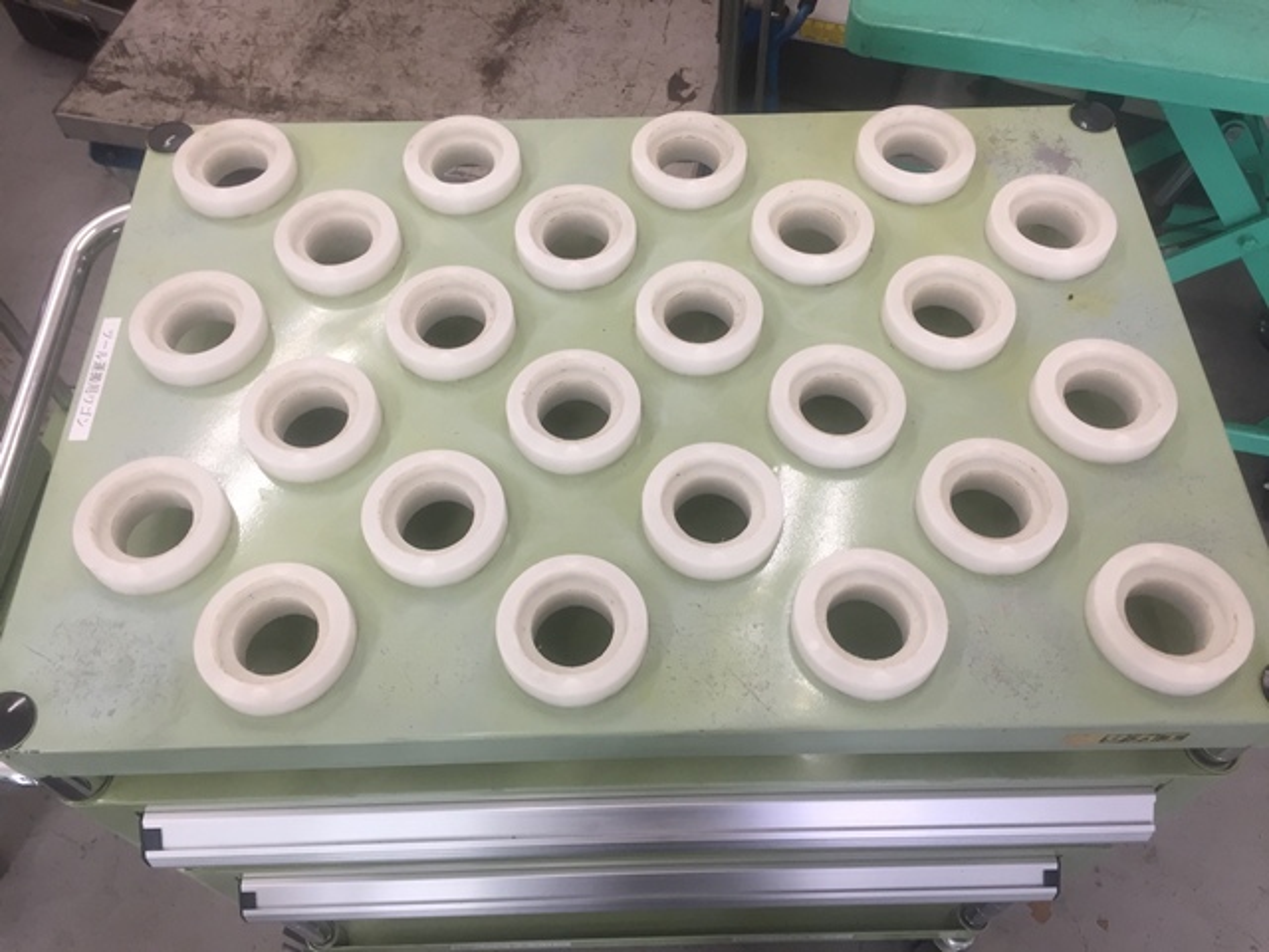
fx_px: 1063
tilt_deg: -59.7
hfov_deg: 61.7
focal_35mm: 29
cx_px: 634
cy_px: 476
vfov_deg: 48.2
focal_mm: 4.15
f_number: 2.2
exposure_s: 1/40
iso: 40
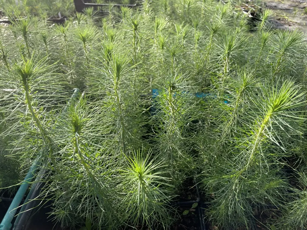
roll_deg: +0.3
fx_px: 231
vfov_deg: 53.1
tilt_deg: -34.4
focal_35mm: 26
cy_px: 115
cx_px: 154
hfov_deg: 67.3
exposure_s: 1/530
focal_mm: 4.2
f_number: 1.6
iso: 32
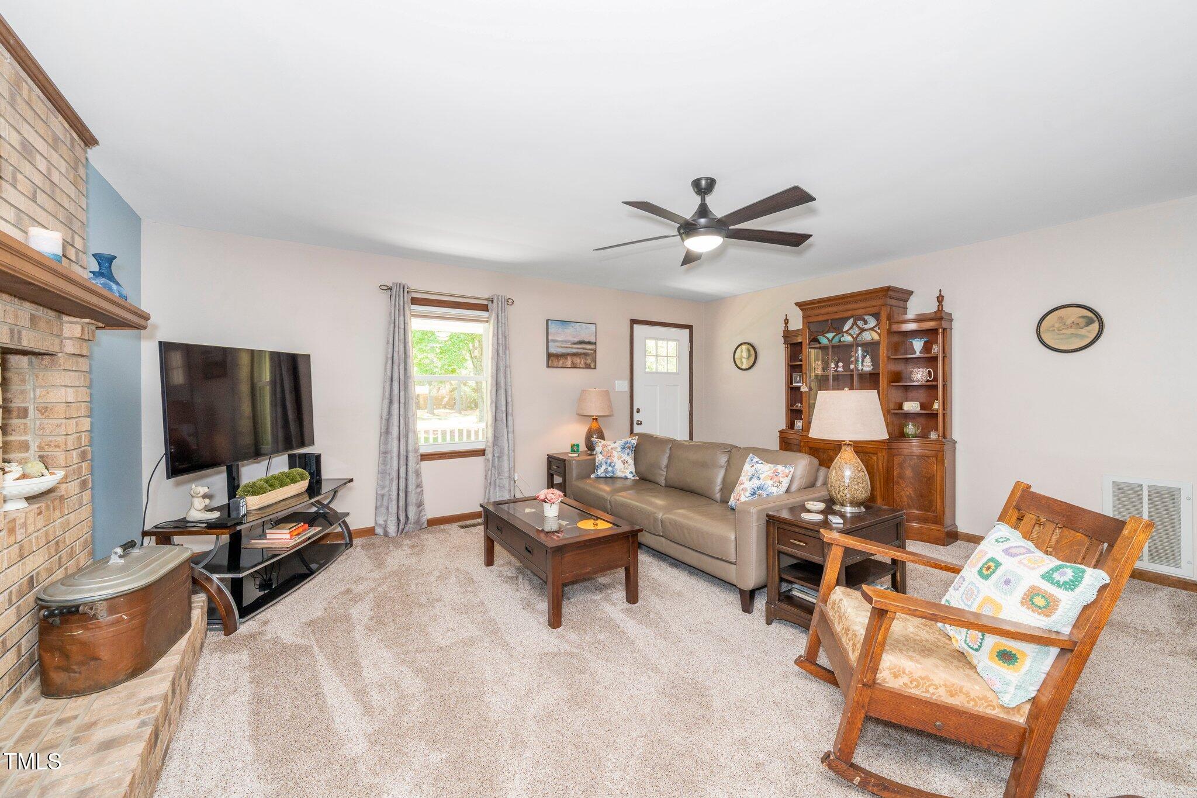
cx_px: 598
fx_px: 432
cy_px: 399
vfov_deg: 85.4
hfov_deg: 108.3
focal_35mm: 13
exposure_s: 1/25
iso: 640
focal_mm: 13
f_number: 9
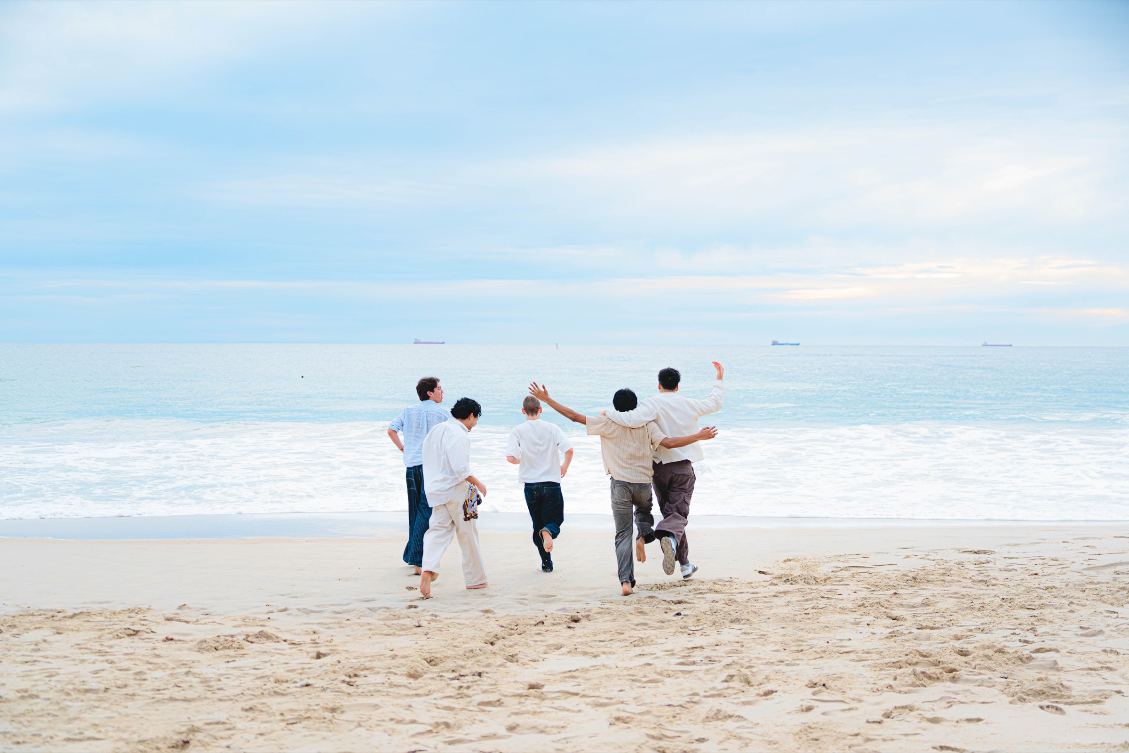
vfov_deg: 31.9
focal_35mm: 42
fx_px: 1317
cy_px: 376
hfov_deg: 46.4
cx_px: 564
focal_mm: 42
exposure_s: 1/8000
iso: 1600
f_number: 2
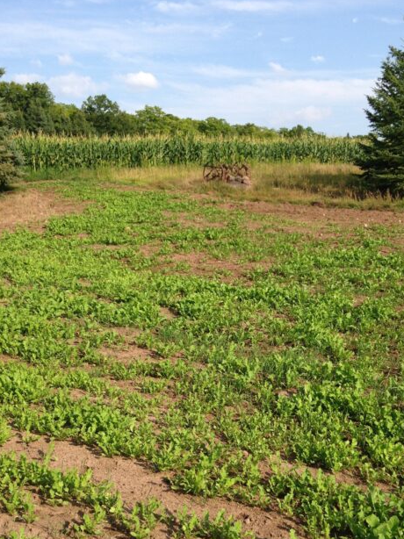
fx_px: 670
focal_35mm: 43
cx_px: 234
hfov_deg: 33.5
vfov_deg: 43.8
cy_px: 304
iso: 50
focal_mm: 4.12
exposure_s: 1/1178
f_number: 2.4
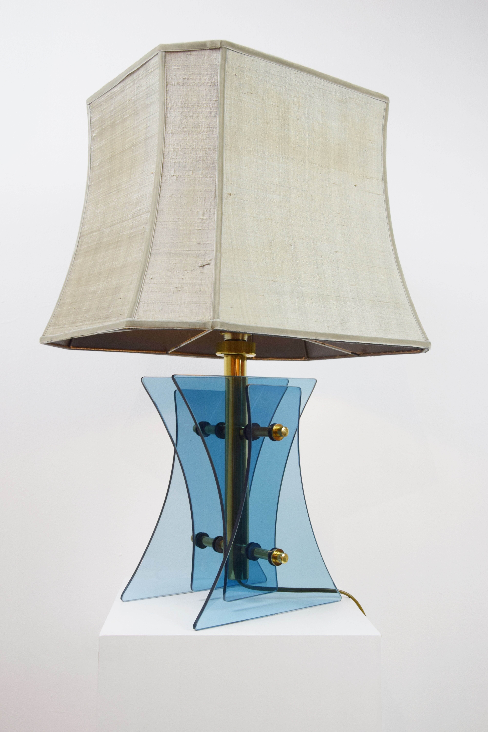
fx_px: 762
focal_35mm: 38
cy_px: 366
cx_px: 244
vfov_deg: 51.3
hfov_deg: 35.5
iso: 400
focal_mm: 25
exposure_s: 1/160
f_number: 6.3
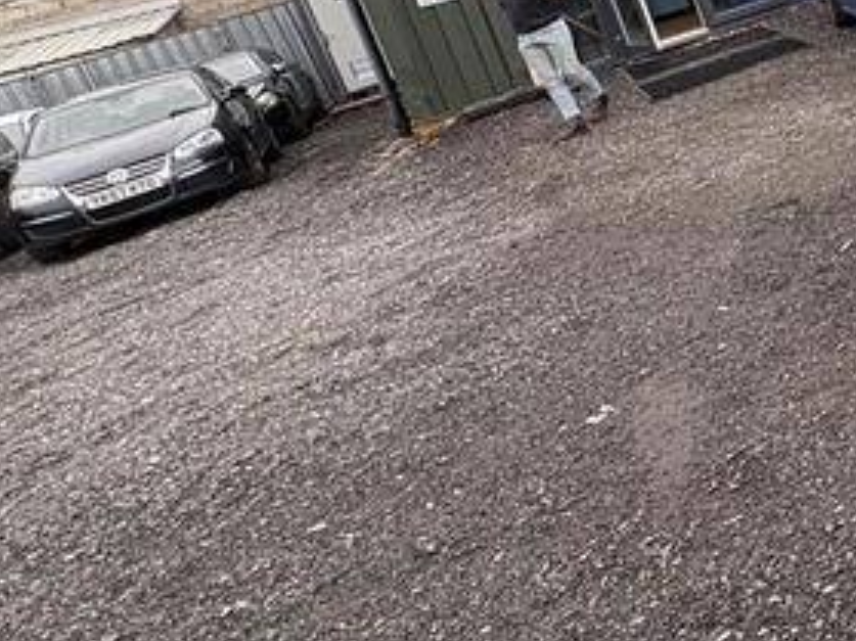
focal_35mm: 45
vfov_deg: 29.7
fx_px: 1112
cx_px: 1273
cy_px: -18
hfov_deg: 28.3
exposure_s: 1/297
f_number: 2.2
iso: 40
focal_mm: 2.22
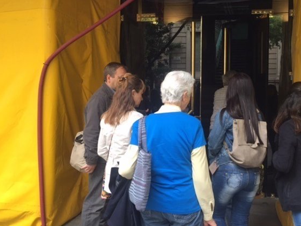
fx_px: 313
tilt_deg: +0.3
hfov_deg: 50.9
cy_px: 88
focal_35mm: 36
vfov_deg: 39.4
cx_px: 185
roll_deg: -1.5
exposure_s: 1/120
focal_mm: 4.15
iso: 50
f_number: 2.2
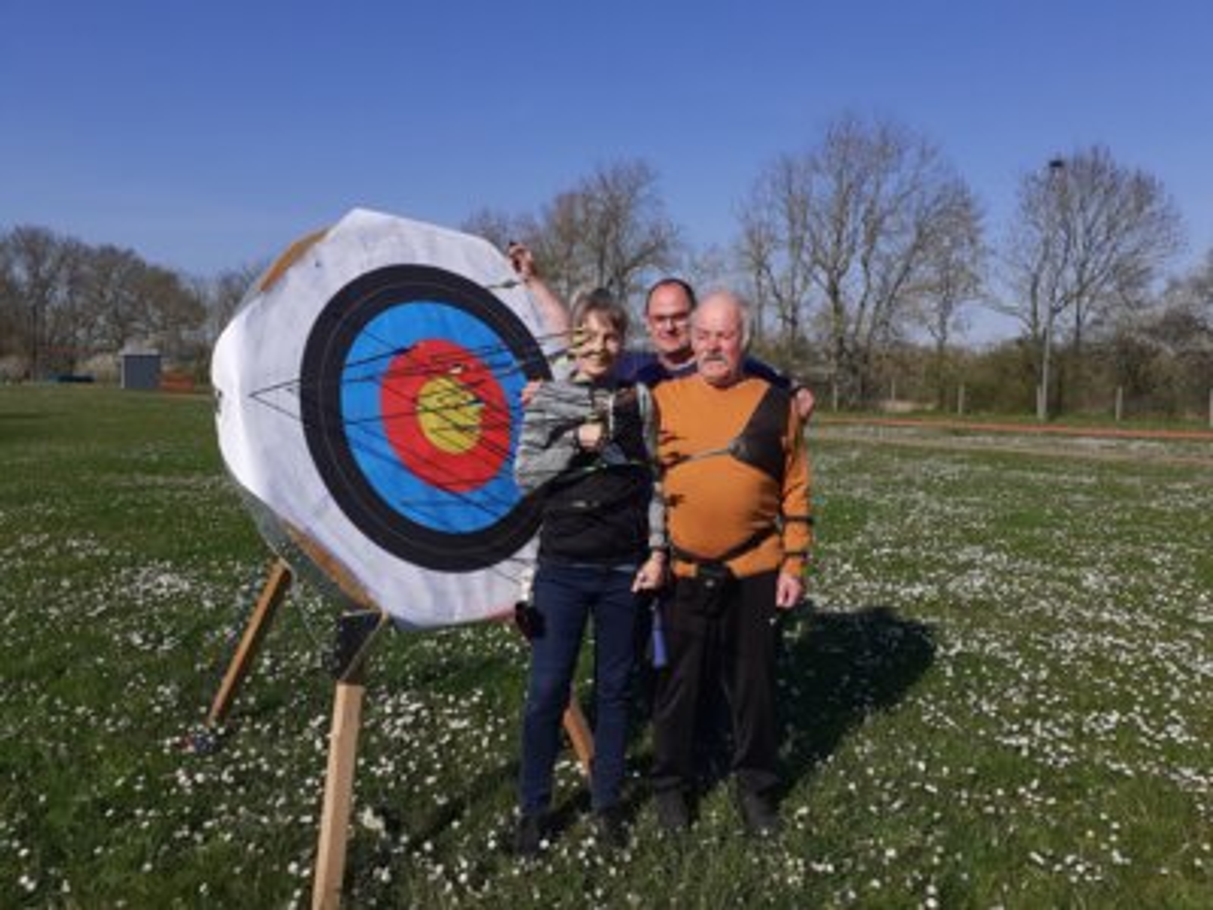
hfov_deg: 65.3
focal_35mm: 27
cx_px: 606
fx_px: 946
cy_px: 455
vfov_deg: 51.4
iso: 40
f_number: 1.9
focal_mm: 3.6
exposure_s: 1/3289
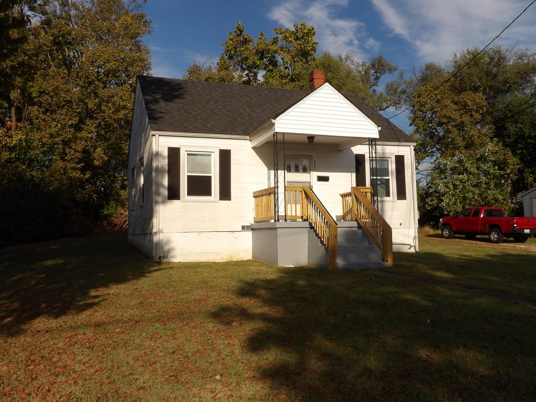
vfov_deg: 42.9
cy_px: 201
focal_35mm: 33
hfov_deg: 55.4
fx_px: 511
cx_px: 268
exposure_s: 1/649
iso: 100
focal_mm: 5.9
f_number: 5
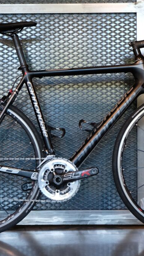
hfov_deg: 14.9
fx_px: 549
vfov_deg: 26.2
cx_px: 78
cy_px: 128
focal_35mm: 81
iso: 1600
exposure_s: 1/56
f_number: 5
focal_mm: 34.3
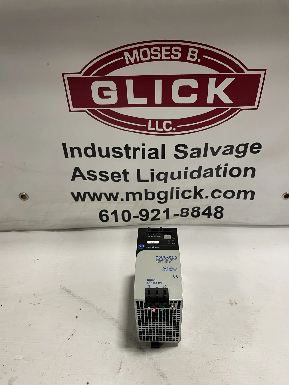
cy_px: 192
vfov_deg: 67.3
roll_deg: +1.3
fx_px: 289
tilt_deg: -38.1
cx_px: 144
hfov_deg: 53.1
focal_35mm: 26
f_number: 1.6
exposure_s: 1/60
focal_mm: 4.2
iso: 80
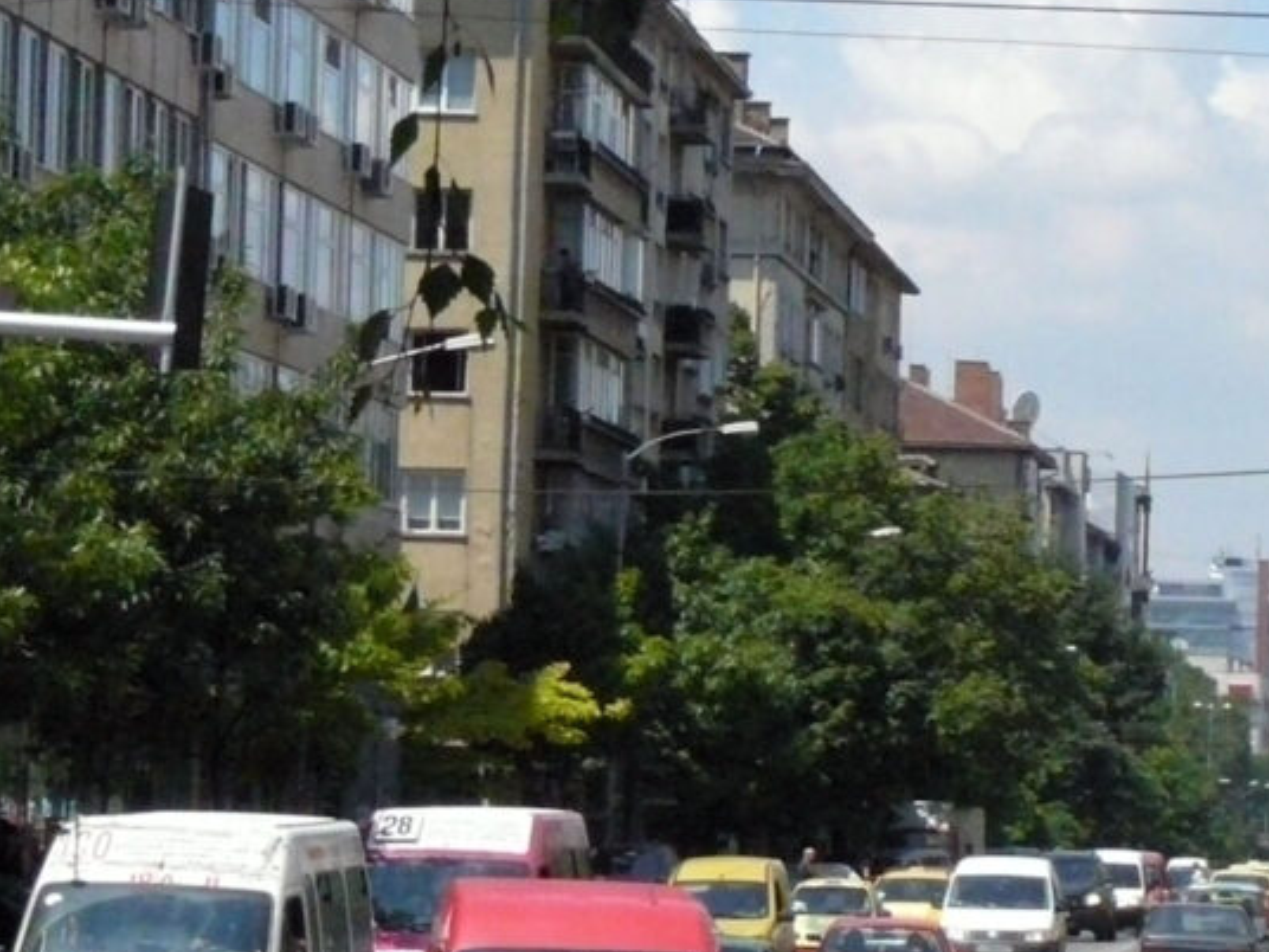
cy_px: 684
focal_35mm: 170
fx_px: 6232
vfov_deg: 8.7
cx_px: 904
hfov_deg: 11.6
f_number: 6.3
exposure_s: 1/1300
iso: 400
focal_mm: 10.5
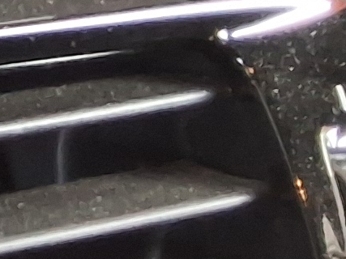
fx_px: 2138
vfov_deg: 6.9
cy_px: -113
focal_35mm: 214
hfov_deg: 7.3
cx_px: -950
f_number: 1.9
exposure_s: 1/40
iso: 125
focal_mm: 2.91
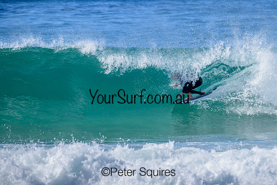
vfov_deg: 1.7
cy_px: 75
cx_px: 180
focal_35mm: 804
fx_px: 6187
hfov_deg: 2.6
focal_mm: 590
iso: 360
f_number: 11
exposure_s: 1/800
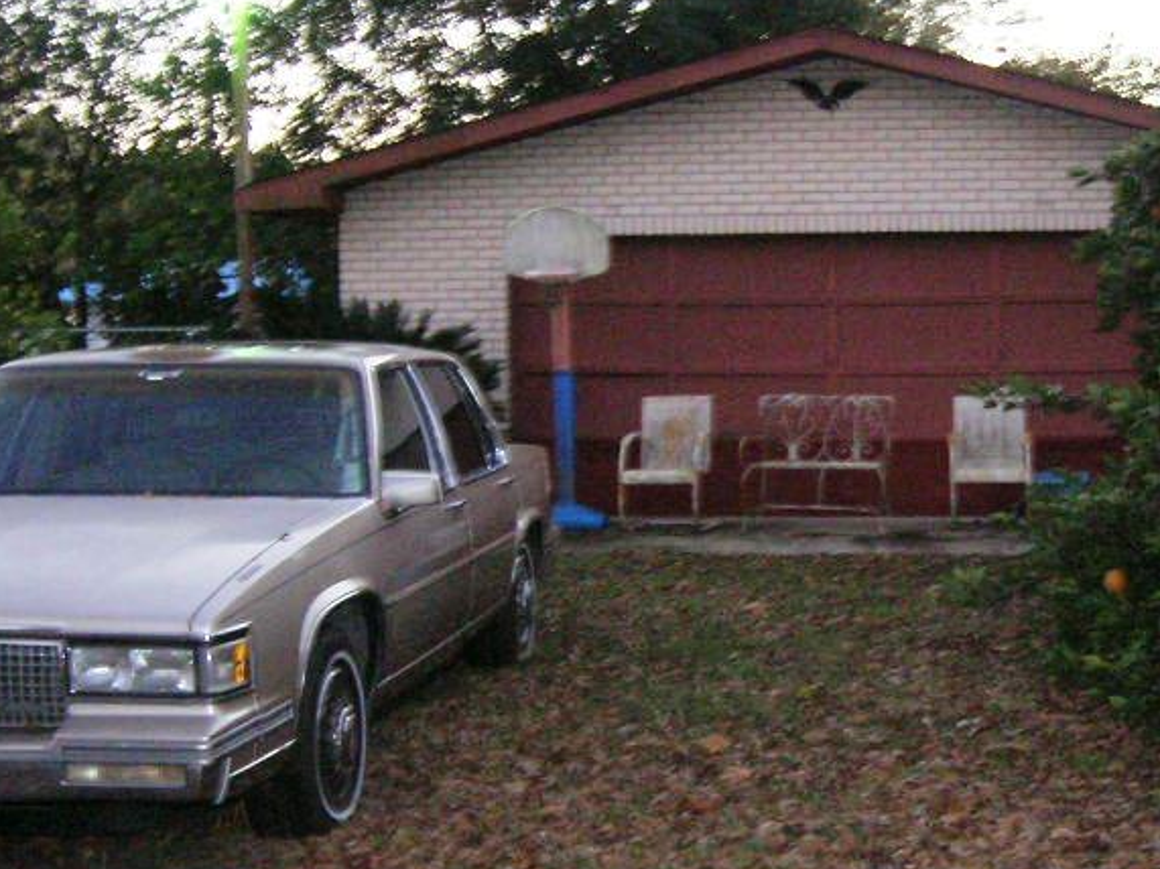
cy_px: 469
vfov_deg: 24.0
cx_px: 869
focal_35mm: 61
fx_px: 2044
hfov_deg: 31.1
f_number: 2.9
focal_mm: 5.7
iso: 200
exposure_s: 1/13.6
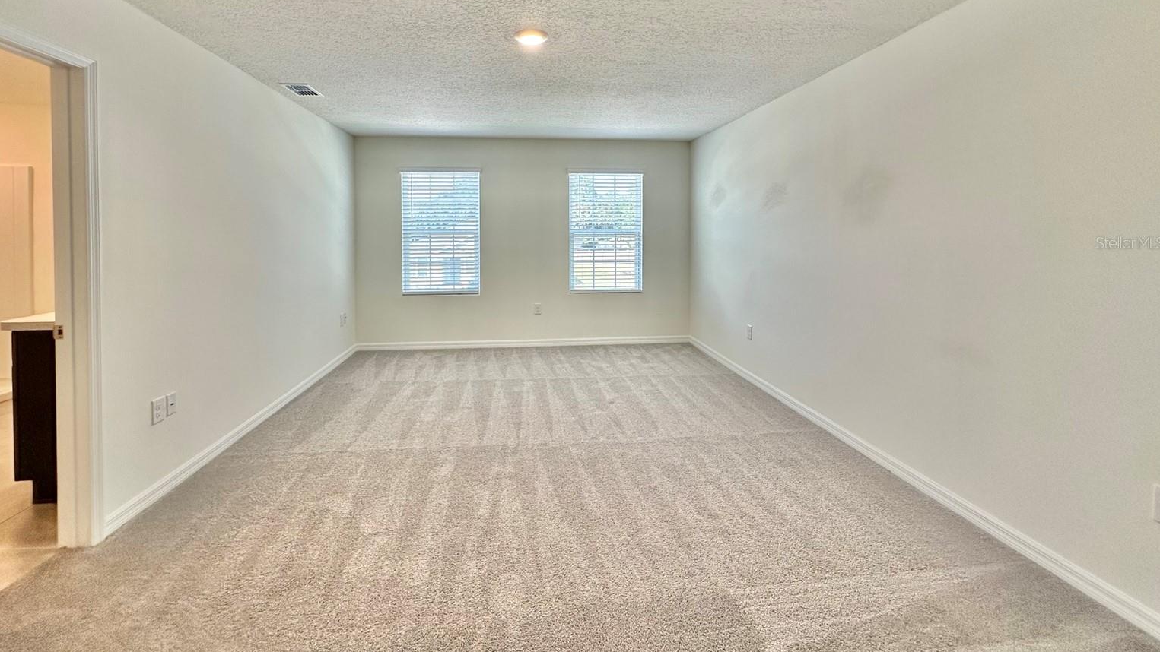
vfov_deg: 66.0
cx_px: 559
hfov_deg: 99.3
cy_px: 242
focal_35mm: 16
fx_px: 492
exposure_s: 1/120
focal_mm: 2.22
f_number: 2.2
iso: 100
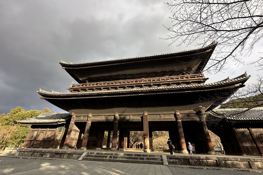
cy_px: 87
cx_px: 131
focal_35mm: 15
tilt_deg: +29.6
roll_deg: -1.5
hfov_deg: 100.4
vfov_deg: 77.3
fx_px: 110
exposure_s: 1/194
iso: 40
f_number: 2.2
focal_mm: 2.22
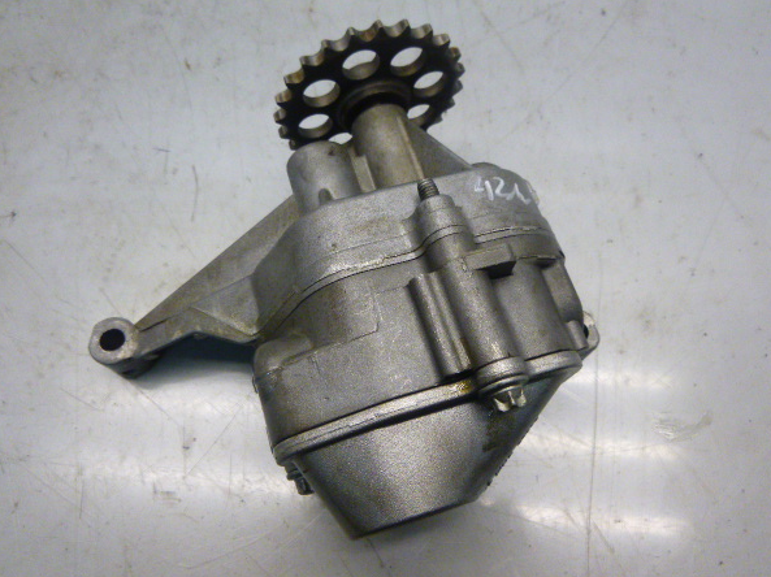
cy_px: 288
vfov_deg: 51.3
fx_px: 601
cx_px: 381
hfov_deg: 65.4
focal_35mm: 27
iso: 320
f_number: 3.9
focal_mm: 4.5
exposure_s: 1/60
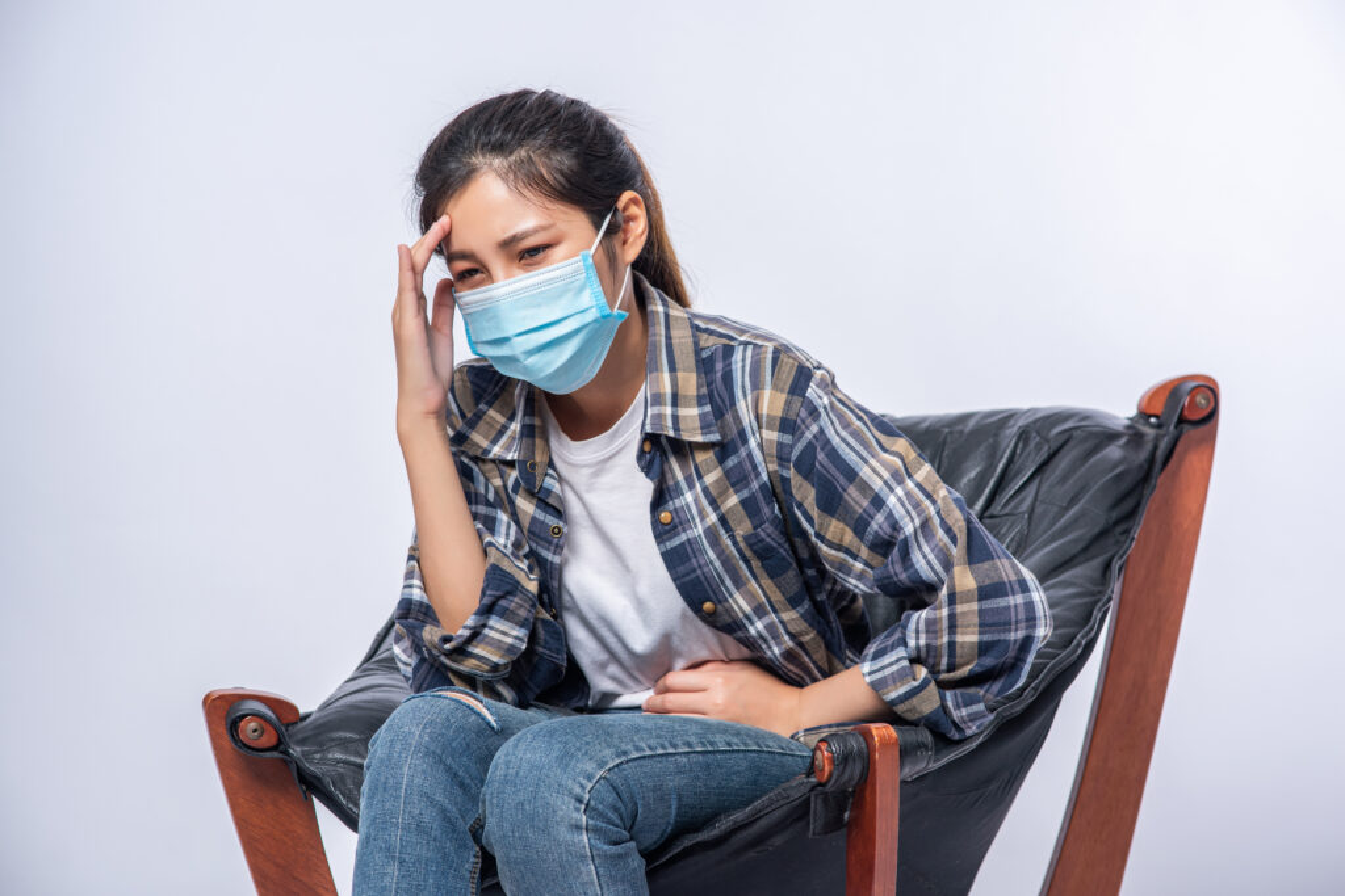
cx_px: 672
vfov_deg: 16.1
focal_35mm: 85
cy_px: 448
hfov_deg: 23.9
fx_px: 3176
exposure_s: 1/200
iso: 100
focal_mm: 85
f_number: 4
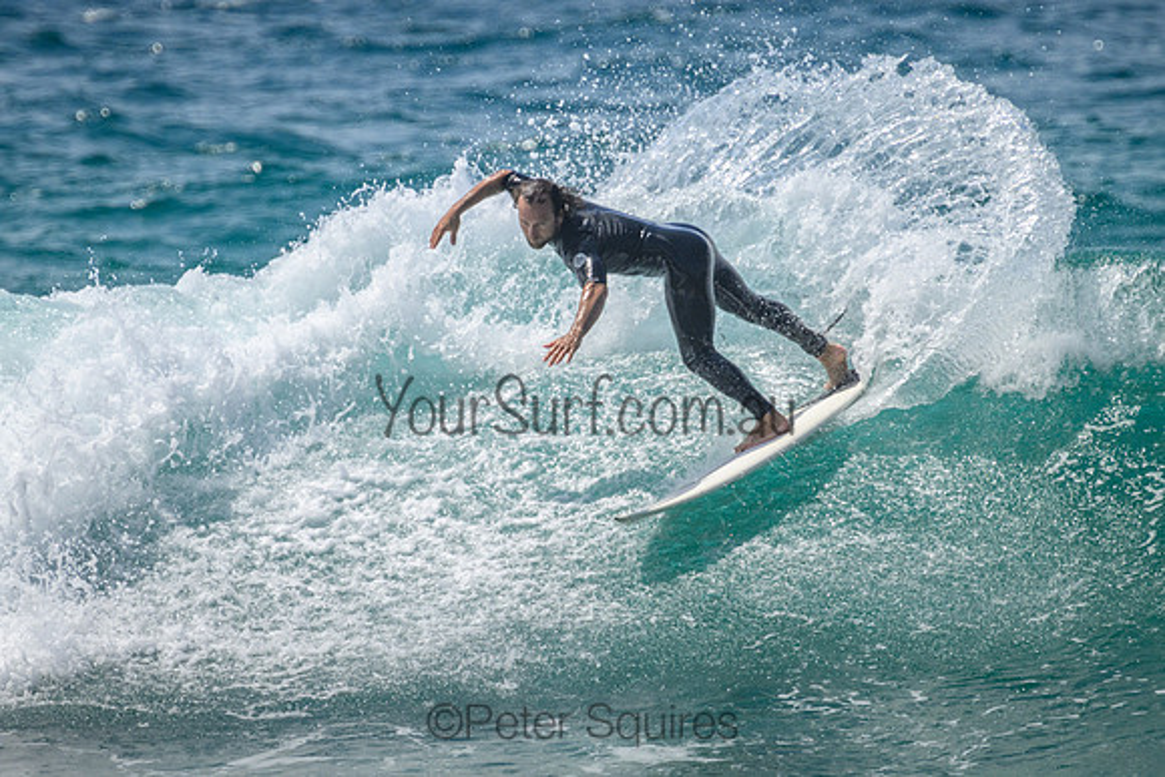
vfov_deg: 1.5
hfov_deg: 2.2
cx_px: 583
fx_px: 30511
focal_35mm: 943
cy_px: 393
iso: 560
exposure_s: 1/2000
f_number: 11
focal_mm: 800
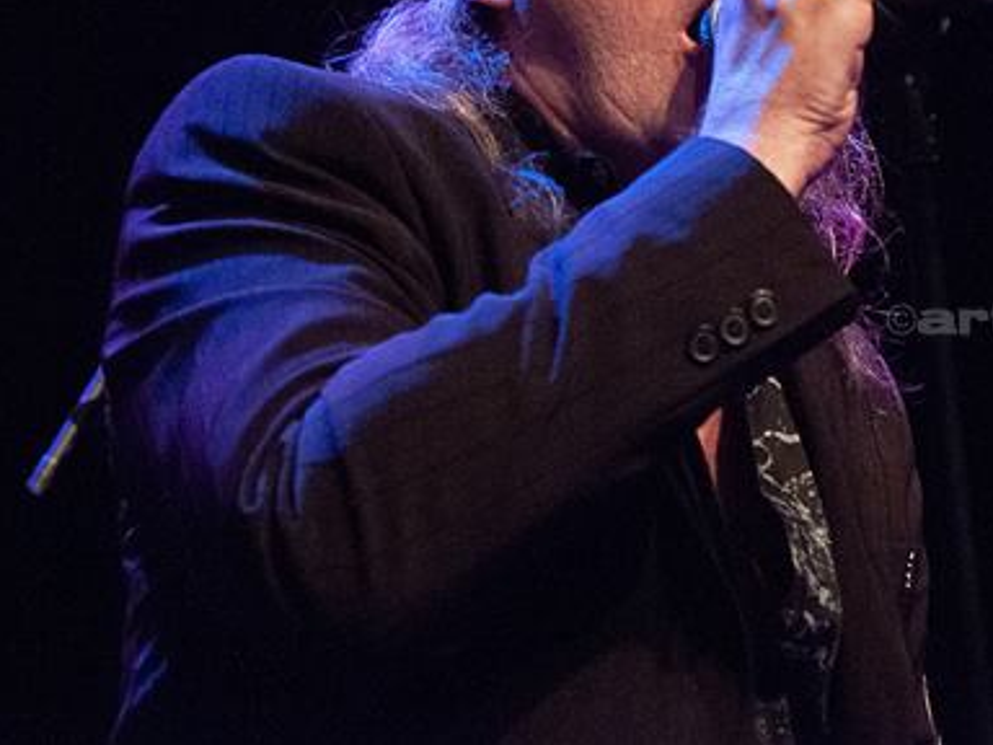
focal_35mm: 108
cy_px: 132
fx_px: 3098
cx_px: 905
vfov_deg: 13.6
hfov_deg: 17.9
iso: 1000
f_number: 4.2
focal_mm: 40
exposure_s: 1/125
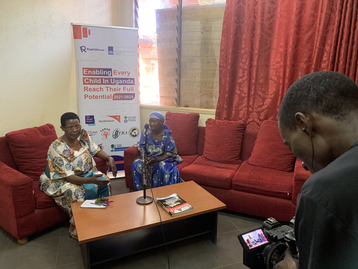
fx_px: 269
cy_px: 134
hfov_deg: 67.3
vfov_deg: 53.1
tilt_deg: -12.0
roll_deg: -0.6
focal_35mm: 26
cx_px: 179
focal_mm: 4.25
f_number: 1.8
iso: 320
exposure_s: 1/50
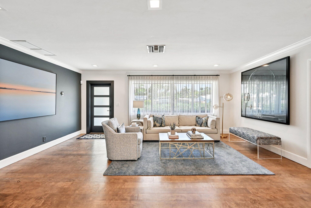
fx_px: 121
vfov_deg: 81.2
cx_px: 156
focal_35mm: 14
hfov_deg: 104.3
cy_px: 104
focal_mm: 14
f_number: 8
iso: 2500
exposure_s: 1/500
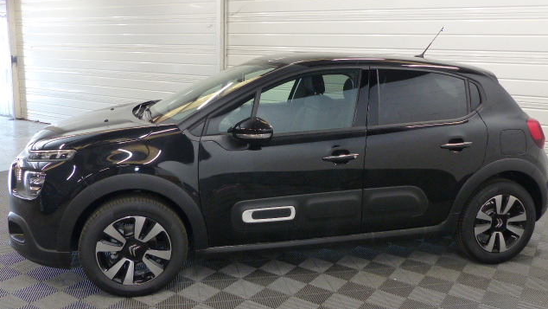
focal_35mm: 33
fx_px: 480
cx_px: 276
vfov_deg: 35.6
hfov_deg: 59.5
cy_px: 142
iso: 400
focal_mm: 5.3
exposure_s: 1/40
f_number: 2.8
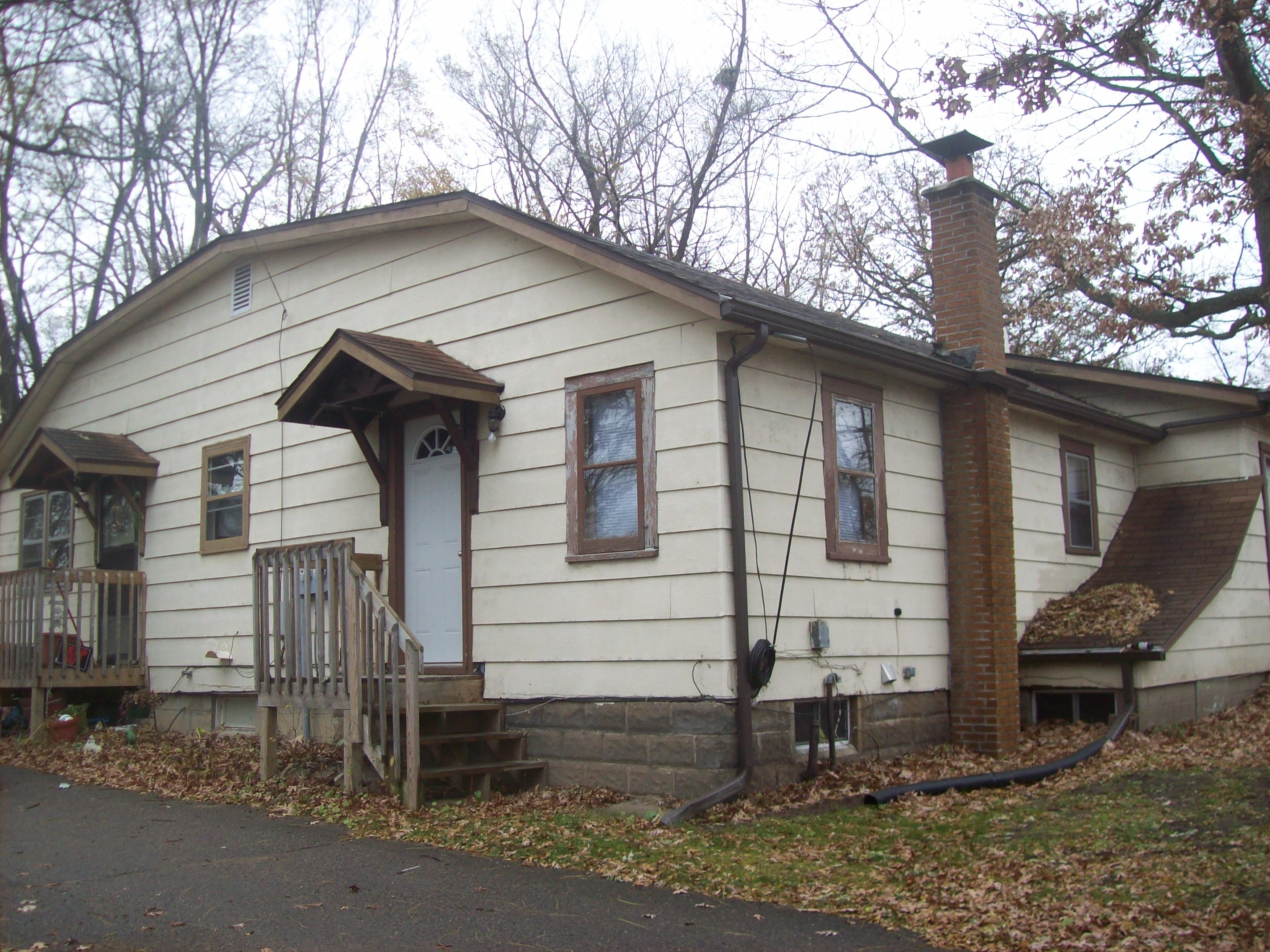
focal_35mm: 36
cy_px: 476
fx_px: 1320
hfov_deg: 51.4
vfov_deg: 39.6
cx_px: 635
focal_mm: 6
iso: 80
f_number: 2.7
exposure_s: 1/92.6
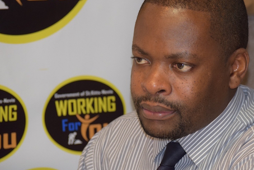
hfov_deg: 11.3
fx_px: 1284
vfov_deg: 7.5
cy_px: 63
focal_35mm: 182
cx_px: 148
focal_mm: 86
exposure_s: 1/60
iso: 800
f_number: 4.2
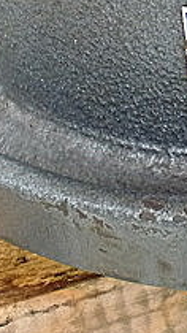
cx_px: 284
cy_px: -14
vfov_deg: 17.9
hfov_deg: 10.1
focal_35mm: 116
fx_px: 1023
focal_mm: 6.3
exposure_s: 1/60
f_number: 3.1
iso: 250
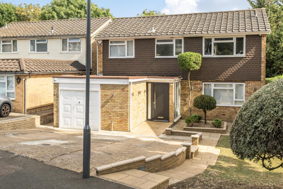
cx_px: 131
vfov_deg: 36.0
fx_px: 291
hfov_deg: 51.8
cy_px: 92
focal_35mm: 37
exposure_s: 1/400
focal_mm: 22
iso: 400
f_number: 8
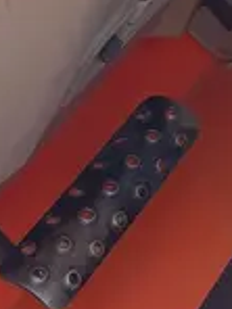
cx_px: 518
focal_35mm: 129
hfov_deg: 10.3
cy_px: -381
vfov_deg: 12.6
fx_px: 1153
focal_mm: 5.1
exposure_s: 1/1086
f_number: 1.6
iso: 50
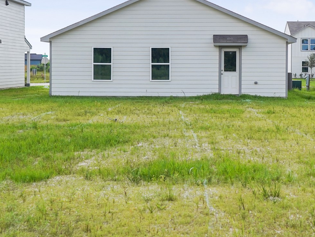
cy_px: 85
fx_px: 682
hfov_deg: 26.0
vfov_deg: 19.6
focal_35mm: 75
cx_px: 184
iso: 400
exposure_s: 1/4000
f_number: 4
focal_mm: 35
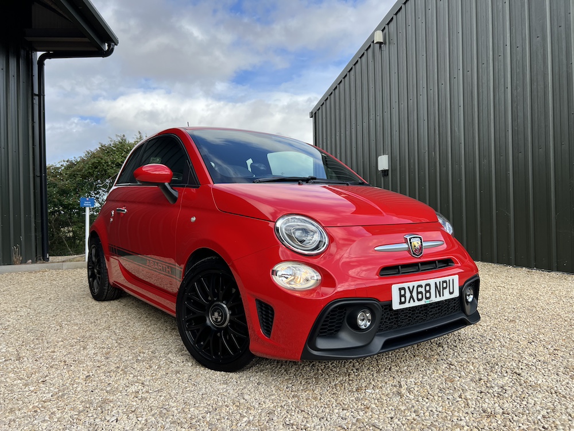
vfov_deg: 53.1
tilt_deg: -0.7
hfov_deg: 67.3
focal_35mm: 26
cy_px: 216
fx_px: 431
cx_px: 287
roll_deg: +2.3
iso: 50
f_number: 1.5
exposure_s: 1/2208
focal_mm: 5.7
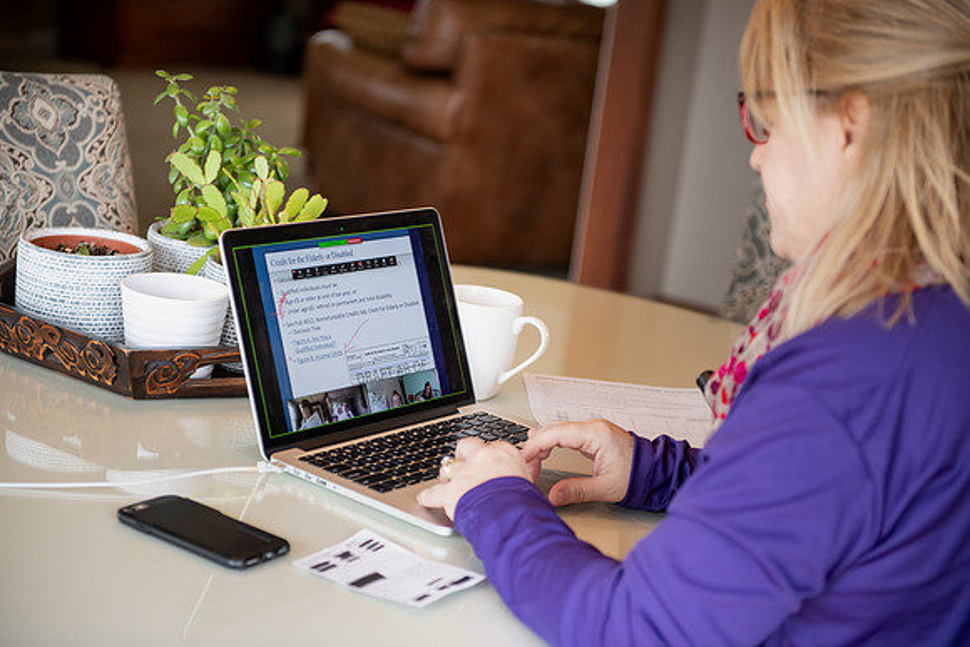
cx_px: 485
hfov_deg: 28.8
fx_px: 1886
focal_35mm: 70
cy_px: 324
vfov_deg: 19.5
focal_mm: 70
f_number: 3.2
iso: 500
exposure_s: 1/125
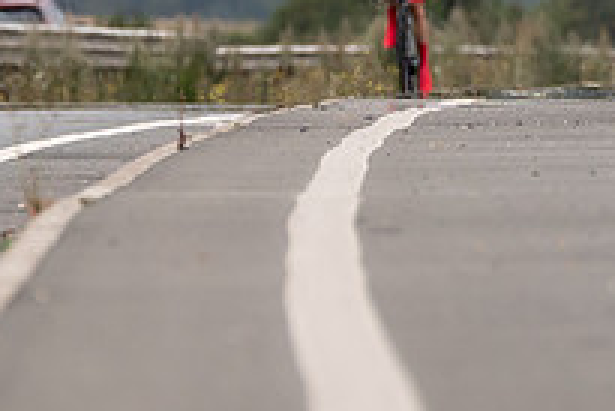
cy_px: 477
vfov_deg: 1.0
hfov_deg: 1.5
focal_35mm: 1356
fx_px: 23181
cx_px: -194
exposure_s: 1/800
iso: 100
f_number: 3.5
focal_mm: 200
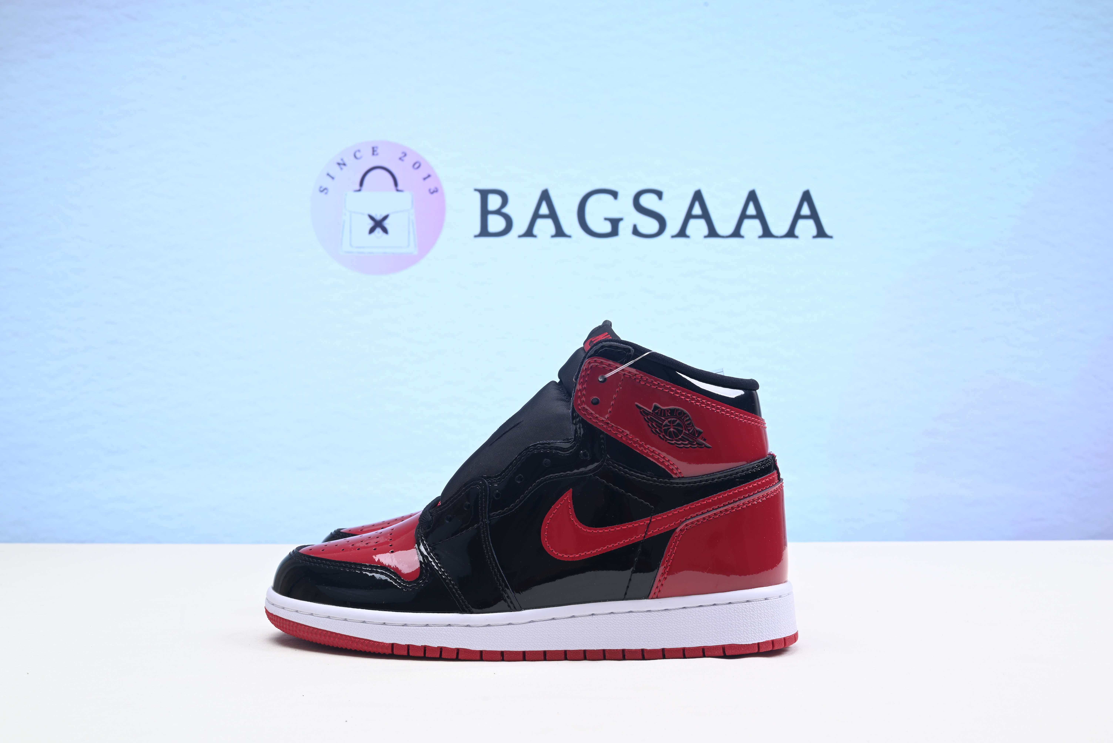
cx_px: 556
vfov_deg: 33.4
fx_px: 1237
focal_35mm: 40
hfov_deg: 48.4
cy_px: 372
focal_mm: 40
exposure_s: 1/2
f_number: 16
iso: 100
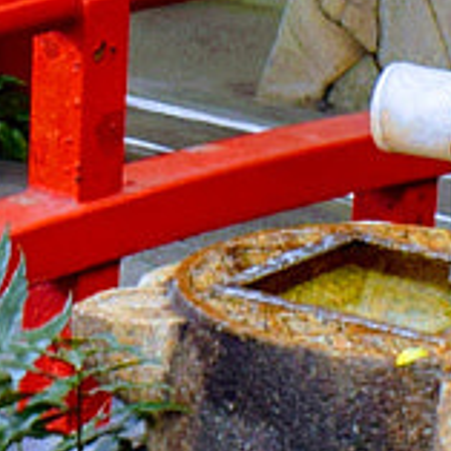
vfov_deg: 7.4
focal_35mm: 234
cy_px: -192
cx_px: -253
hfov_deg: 7.3
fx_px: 3449
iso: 400
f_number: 4.5
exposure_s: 1/80
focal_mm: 18
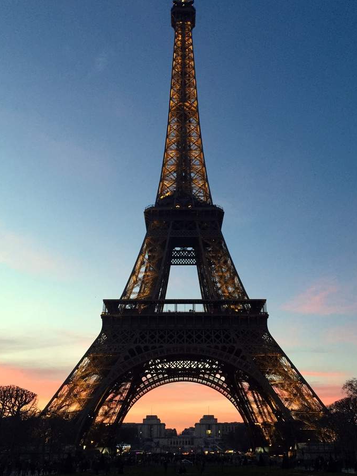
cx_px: 184
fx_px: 454
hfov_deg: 42.9
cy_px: 226
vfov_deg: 55.3
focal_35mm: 33
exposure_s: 1/30
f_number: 2.2
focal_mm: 4.15
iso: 50
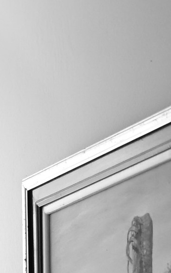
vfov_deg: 6.6
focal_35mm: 297
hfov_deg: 4.3
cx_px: -338
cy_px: 717
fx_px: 2213
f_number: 2.8
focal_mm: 42
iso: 1250
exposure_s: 1/80
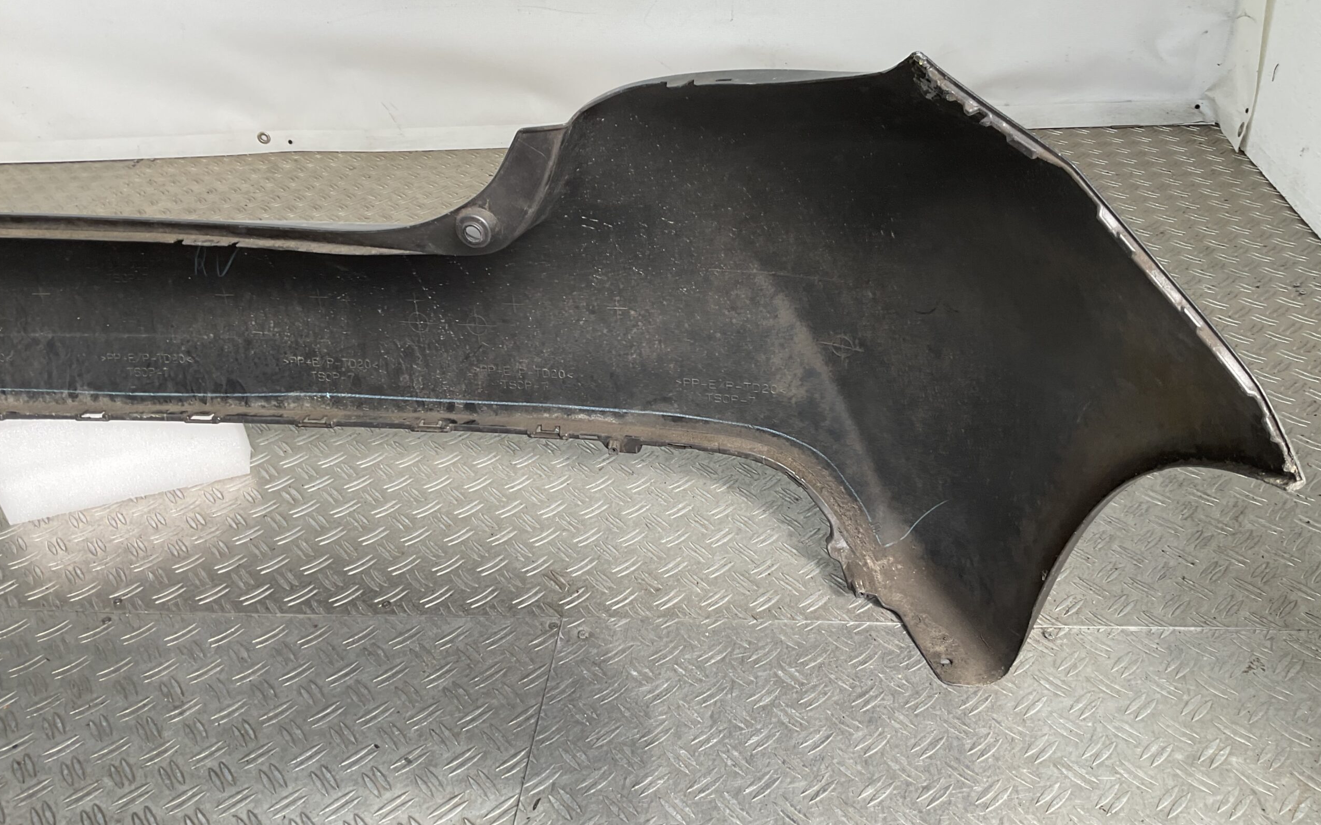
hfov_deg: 61.2
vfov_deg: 40.6
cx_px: 661
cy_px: 379
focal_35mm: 31
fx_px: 1116
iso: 16
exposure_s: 1/142
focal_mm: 3
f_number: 1.8
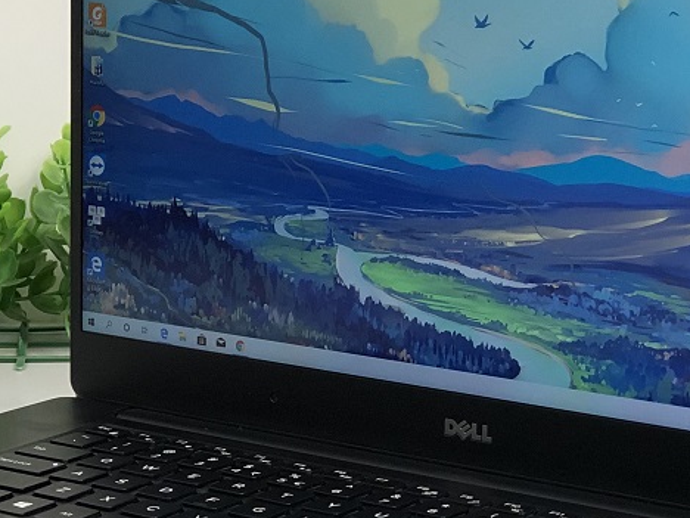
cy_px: 341
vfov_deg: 10.2
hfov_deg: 13.5
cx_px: 305
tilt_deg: -12.7
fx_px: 2910
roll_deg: +0.1
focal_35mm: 146
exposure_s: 1/33
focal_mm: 6.6
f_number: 2.8
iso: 64
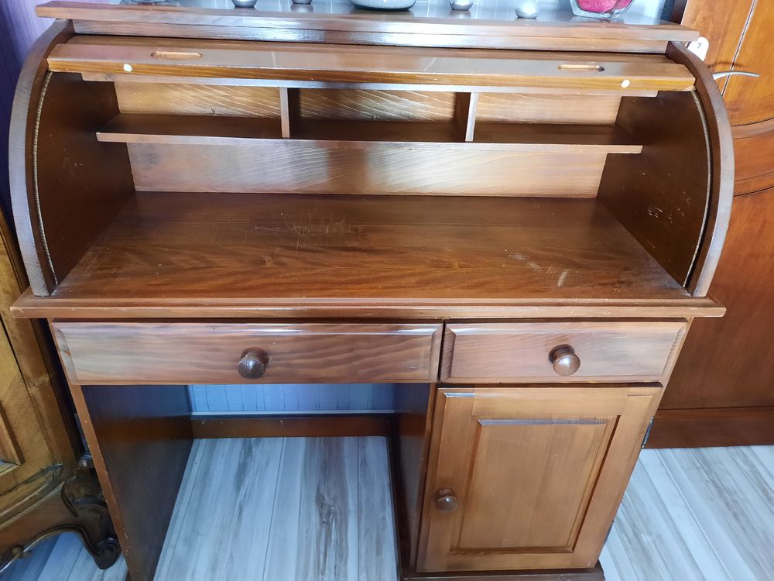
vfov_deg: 54.9
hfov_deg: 69.4
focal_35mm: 25
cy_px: 290
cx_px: 387
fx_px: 559
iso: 640
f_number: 2
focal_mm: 4.6
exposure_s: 1/20
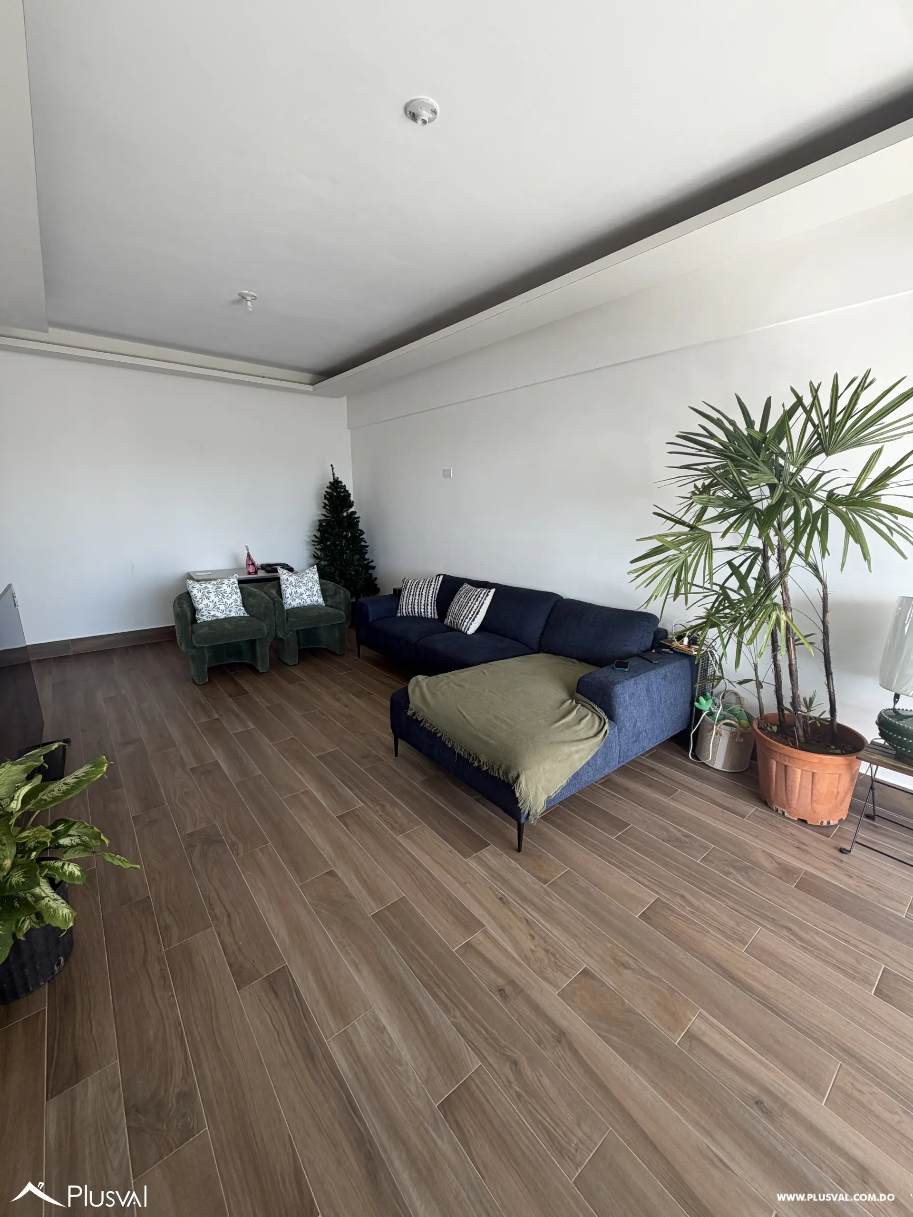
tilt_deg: -11.9
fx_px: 492
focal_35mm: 14
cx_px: 456
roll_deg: -1.1
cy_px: 608
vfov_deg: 102.1
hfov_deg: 85.7
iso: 50
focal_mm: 2.22
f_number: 2.2
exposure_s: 1/121
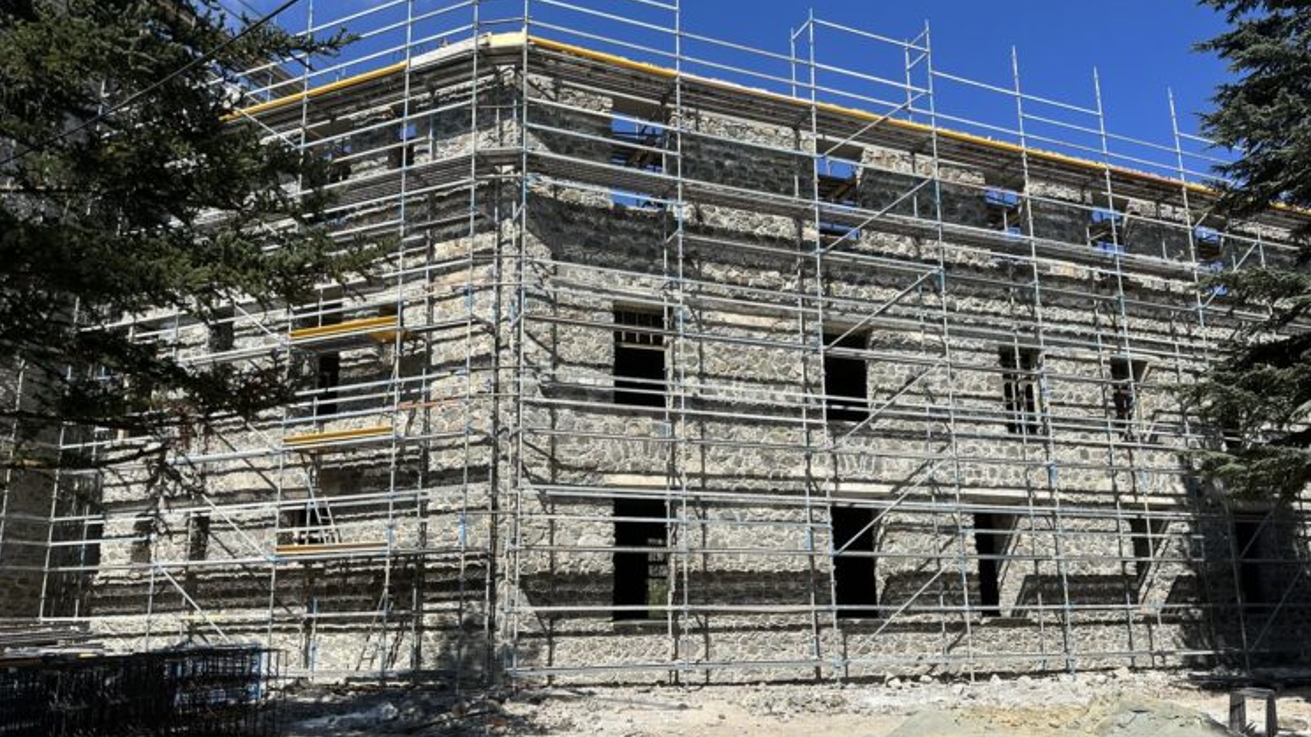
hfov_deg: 69.9
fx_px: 938
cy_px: 416
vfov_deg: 42.8
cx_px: 663
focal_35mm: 27
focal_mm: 6.86
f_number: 1.78
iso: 80
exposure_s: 1/5000
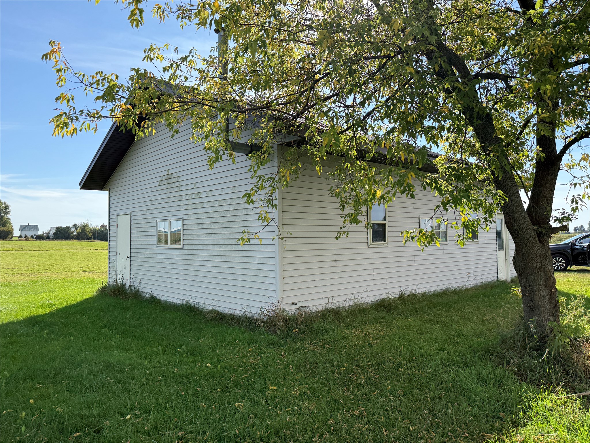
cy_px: 222
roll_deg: +0.0
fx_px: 409
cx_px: 295
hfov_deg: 71.6
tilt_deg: +1.8
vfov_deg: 56.8
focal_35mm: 24
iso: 125
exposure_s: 1/3759
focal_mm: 6.76
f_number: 1.78
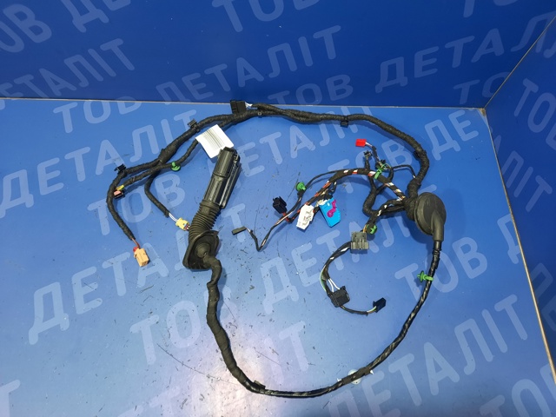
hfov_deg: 69.4
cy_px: 208
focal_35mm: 25
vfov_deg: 54.9
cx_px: 278
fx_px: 402
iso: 320
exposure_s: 1/33
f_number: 2
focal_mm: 4.6
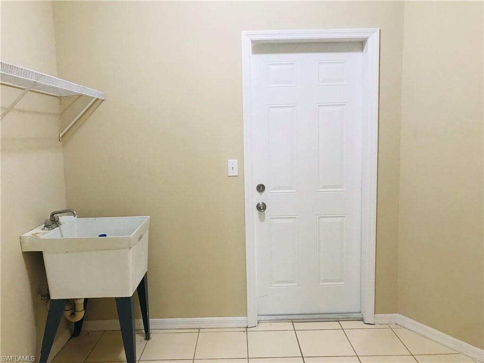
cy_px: 182
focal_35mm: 28
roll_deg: +1.1
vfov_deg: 49.7
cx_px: 242
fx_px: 391
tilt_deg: -6.0
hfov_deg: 63.4
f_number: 1.8
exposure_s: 1/17
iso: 40
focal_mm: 3.99
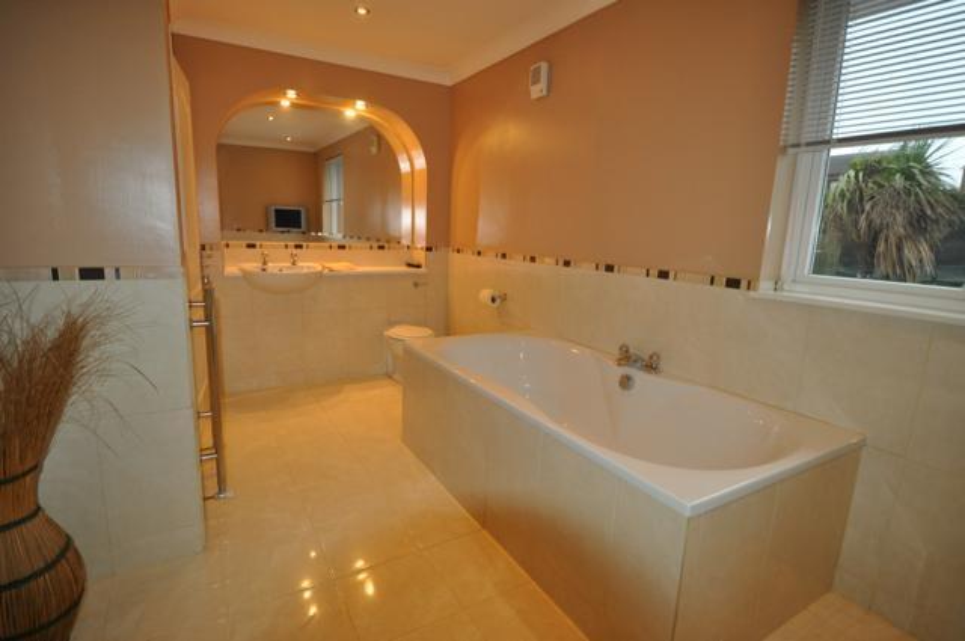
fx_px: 482
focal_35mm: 18
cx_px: 482
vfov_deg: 67.2
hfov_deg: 90.1
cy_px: 320
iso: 800
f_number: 3.8
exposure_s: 1/80
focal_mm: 12
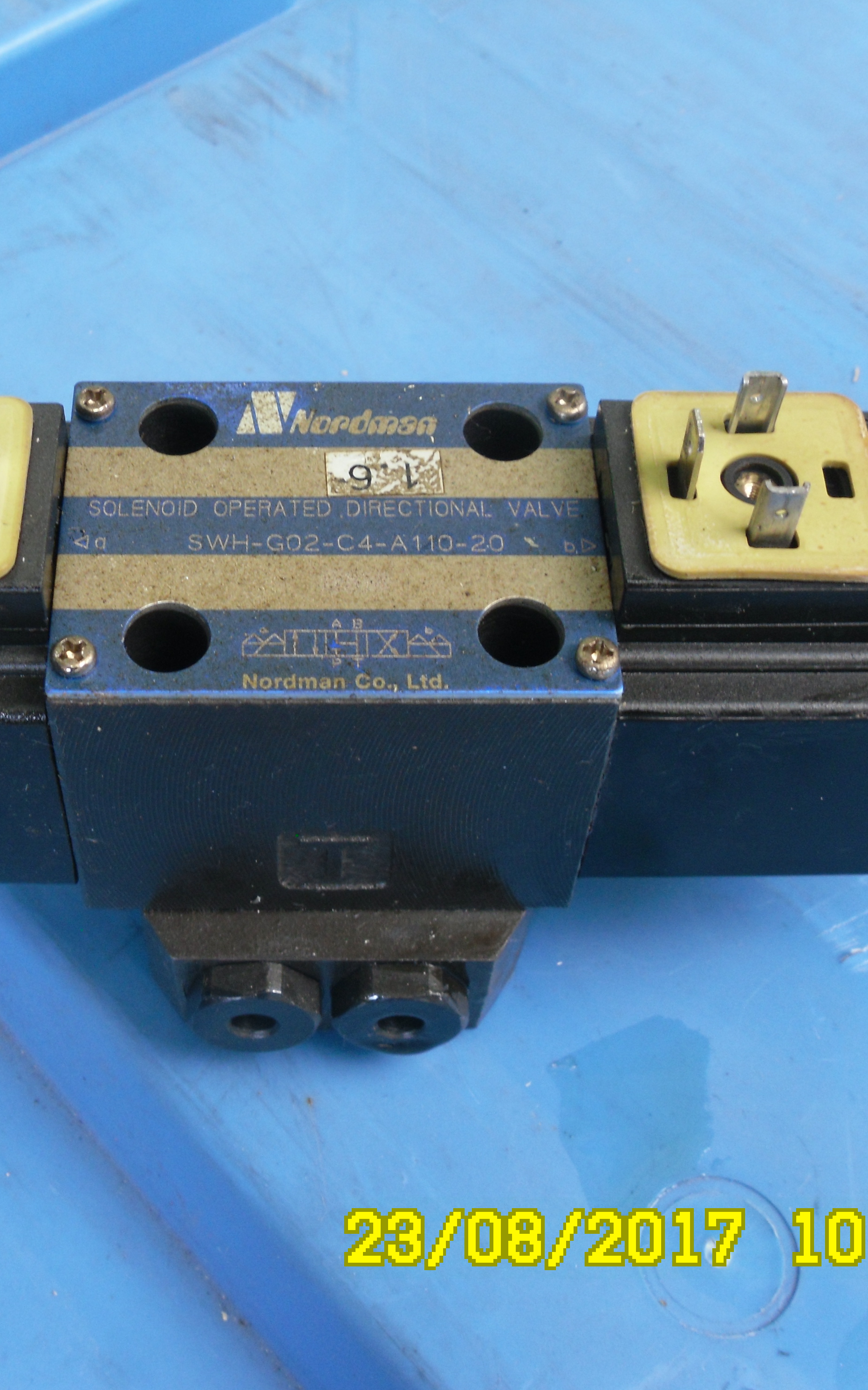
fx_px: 2422
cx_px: 292
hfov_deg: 20.2
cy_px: 695
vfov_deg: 32.0
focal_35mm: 64
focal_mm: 6.3
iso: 100
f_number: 3.5
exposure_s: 1/39
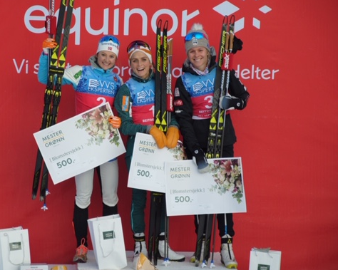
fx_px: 1997
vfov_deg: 7.7
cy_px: 136
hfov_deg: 9.7
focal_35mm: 200
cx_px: 130
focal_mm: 105
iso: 200
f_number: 5.6
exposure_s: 1/400
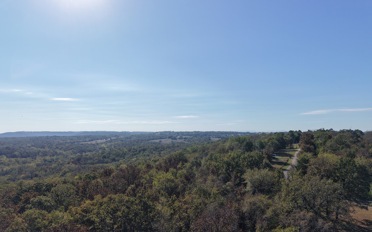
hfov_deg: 70.4
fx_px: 264
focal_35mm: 26
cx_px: 186
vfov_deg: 47.4
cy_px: 132
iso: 260
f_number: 1.8
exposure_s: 1/8000
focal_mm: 8.67
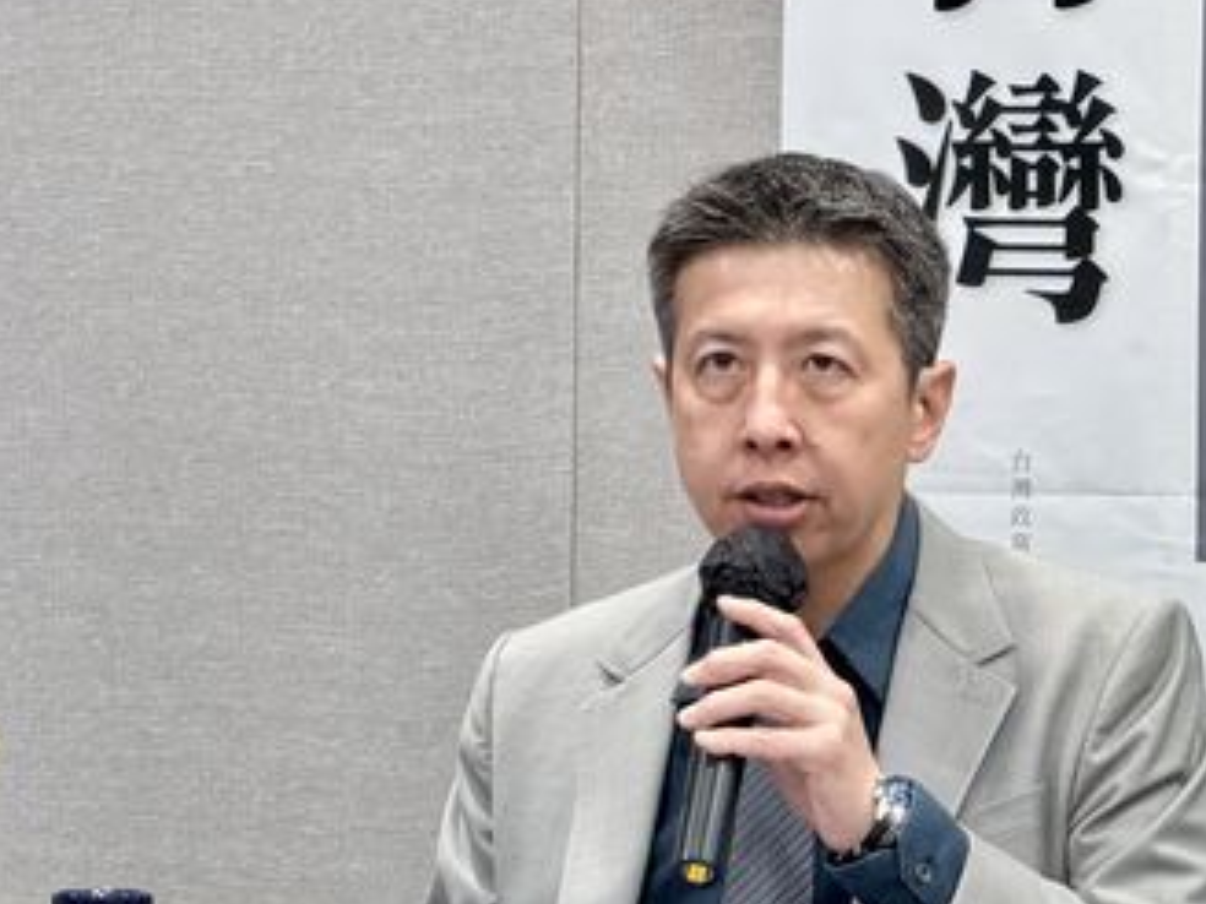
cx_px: 849
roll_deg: -0.7
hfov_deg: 10.8
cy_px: 481
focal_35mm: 183
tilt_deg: -0.4
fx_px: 6376
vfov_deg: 8.1
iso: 320
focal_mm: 16.89
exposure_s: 1/60
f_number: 2.8
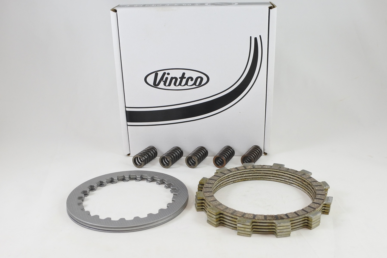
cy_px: 129
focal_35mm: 30
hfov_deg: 61.9
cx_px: 194
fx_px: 323
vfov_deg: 43.6
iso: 400
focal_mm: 11.2
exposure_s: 1/125
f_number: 3.8
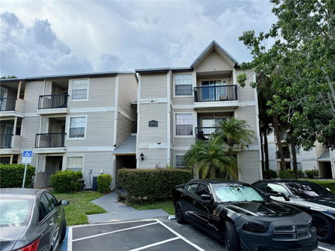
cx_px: 168
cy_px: 126
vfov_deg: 56.8
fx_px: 232
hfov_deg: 71.6
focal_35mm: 24
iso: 100
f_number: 1.78
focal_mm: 6.76
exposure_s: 1/3145
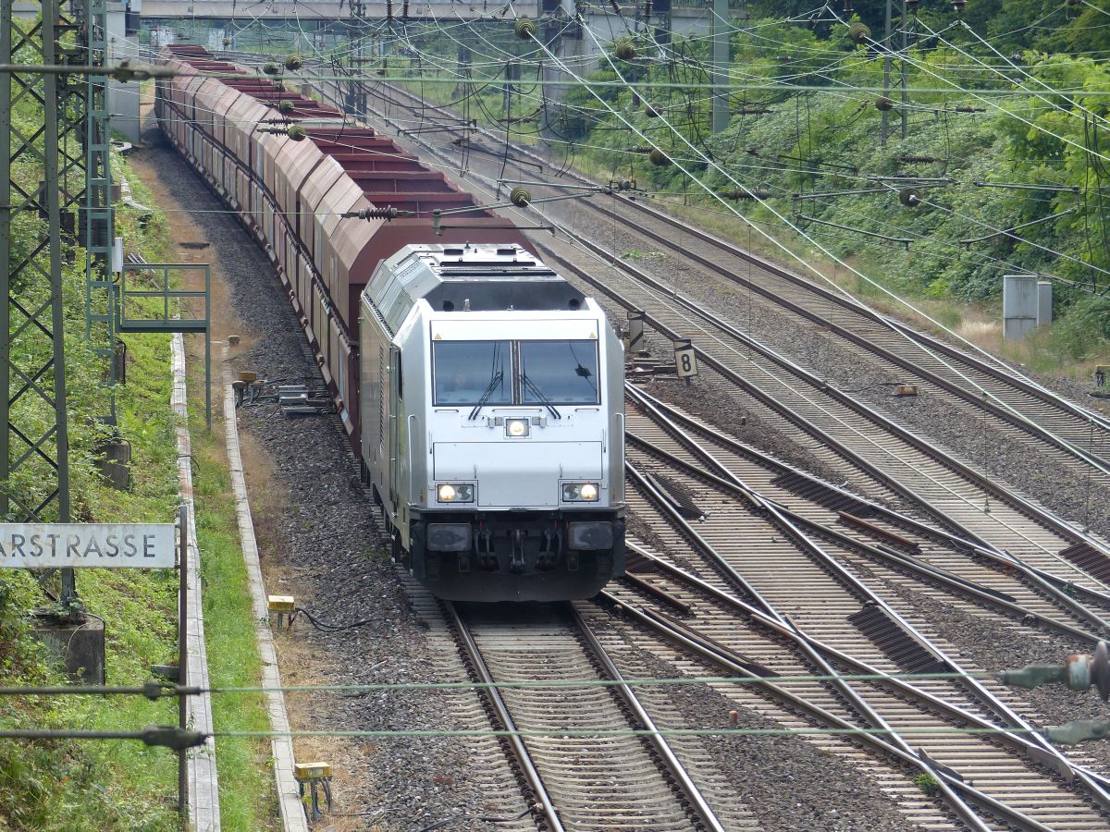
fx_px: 6638
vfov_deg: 7.2
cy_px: 416
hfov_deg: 9.6
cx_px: 555
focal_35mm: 207
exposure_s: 1/500
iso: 125
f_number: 2.8
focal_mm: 37.3
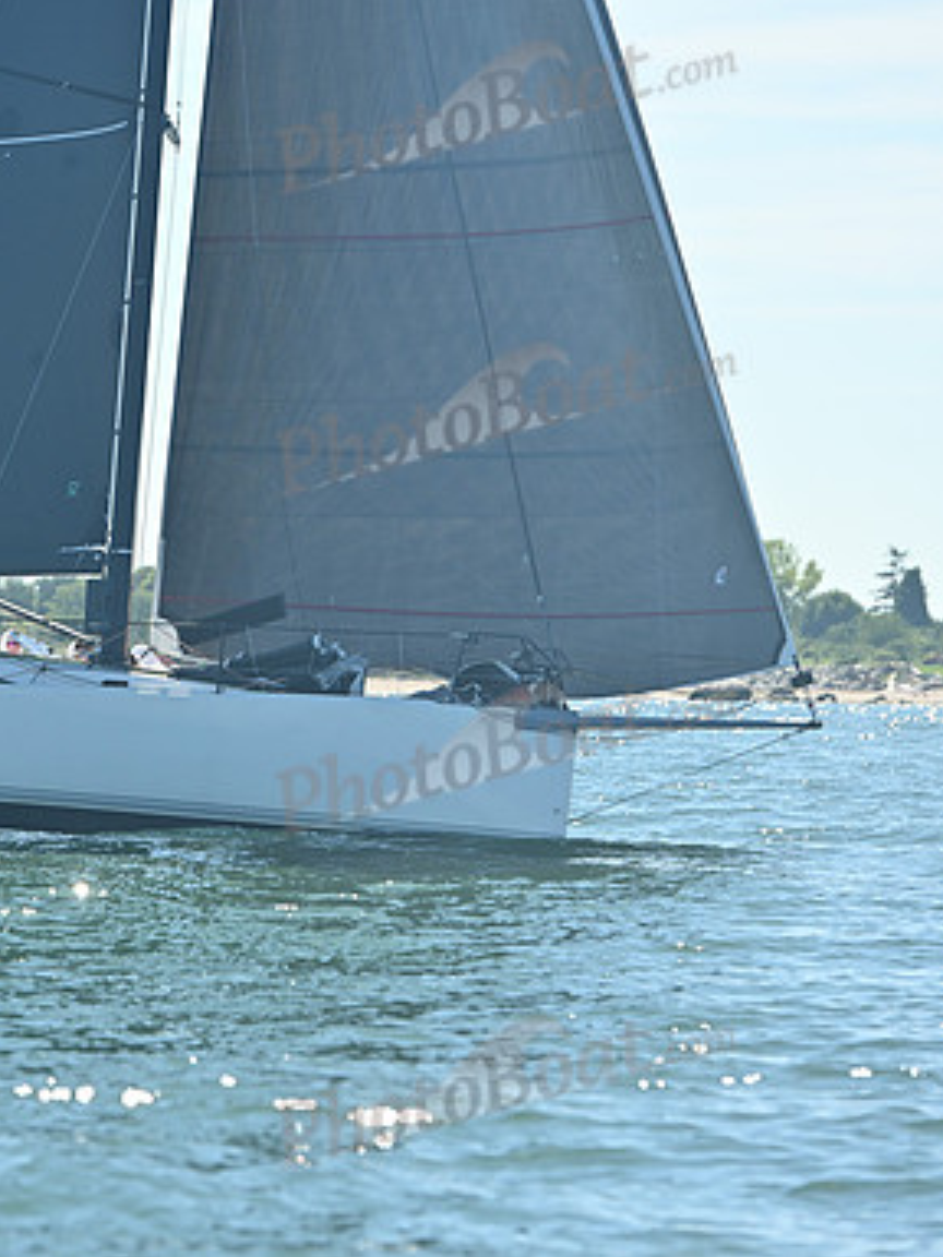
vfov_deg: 8.0
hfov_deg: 6.0
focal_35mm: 247
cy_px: 627
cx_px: 108
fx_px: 8972
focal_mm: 170
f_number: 5.6
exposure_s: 1/1600
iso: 250
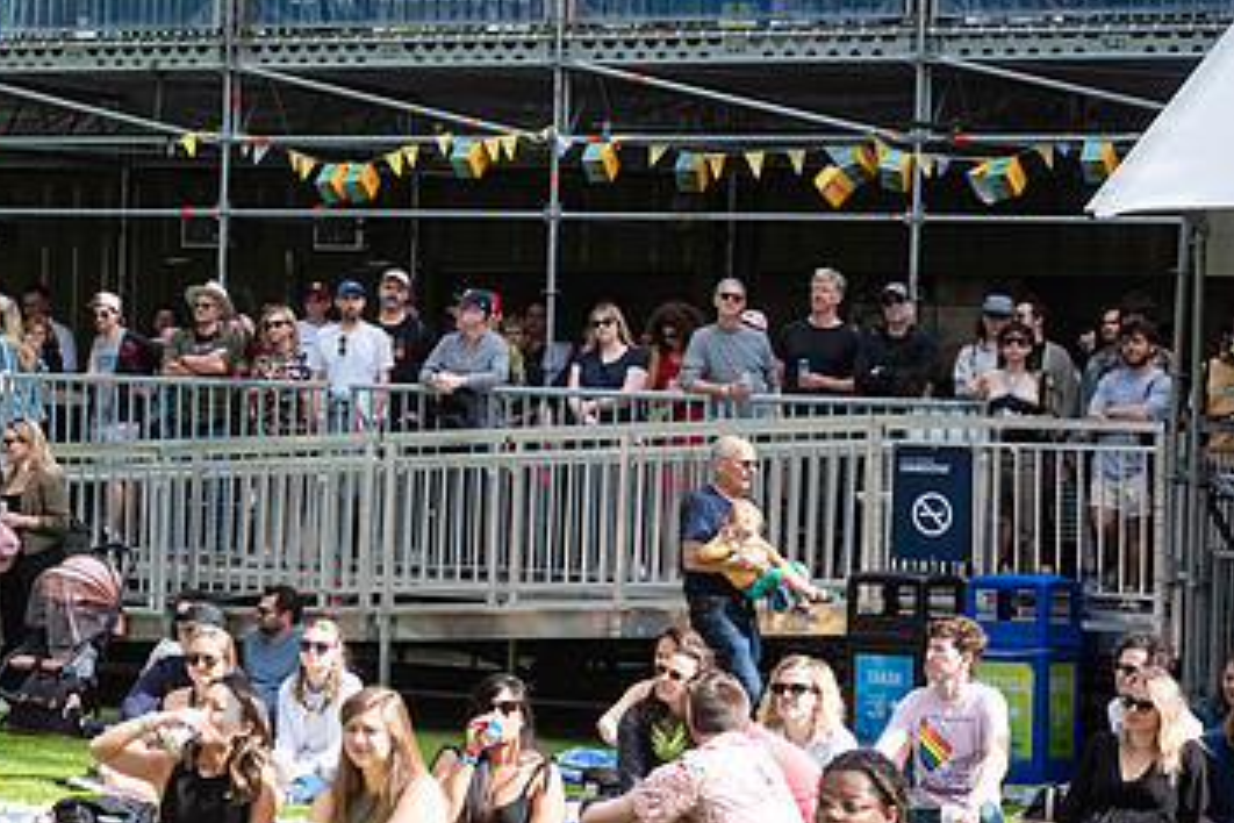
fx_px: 4490
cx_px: 237
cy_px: 337
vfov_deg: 10.5
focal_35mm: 131
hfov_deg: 15.5
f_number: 4.5
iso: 200
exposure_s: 1/800
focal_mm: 80
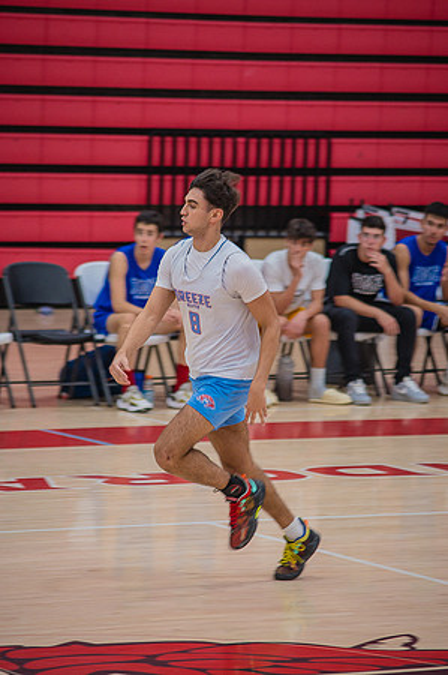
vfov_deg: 9.4
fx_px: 4116
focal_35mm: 220
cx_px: 224
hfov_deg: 6.2
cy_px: 338
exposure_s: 1/250
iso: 1000
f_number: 5.3
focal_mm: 220
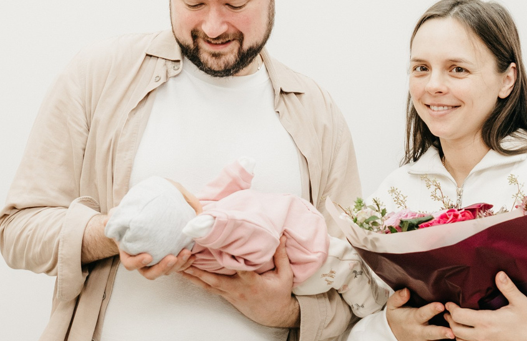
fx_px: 1451
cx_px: 267
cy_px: 69
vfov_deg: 13.3
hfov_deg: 20.6
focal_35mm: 100
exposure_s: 1/160
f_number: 4
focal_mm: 32
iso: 250
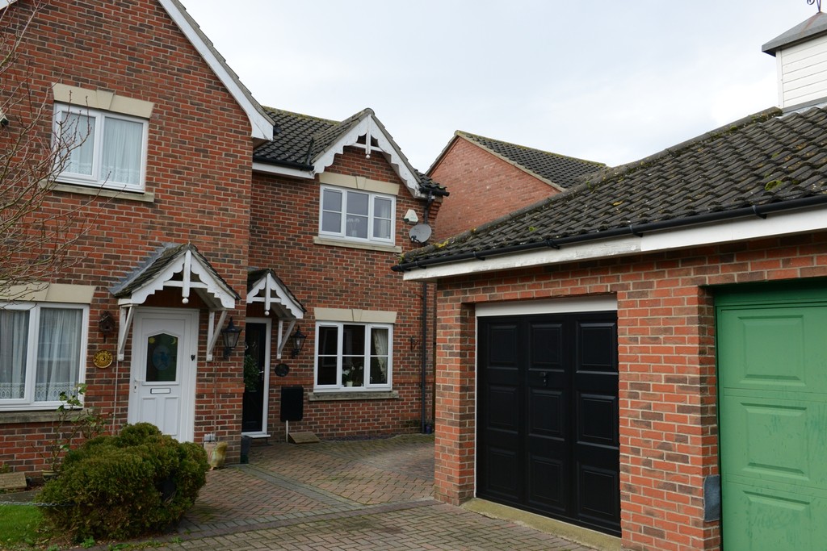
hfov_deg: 58.7
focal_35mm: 32
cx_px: 414
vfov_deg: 41.1
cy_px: 276
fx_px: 735
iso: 1250
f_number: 10
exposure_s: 1/400
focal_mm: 32
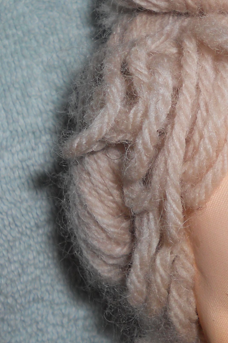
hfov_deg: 15.7
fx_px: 798
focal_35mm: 84
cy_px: 171
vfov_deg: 24.2
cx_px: 261
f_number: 8.8
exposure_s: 1/25
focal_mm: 5.8
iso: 80
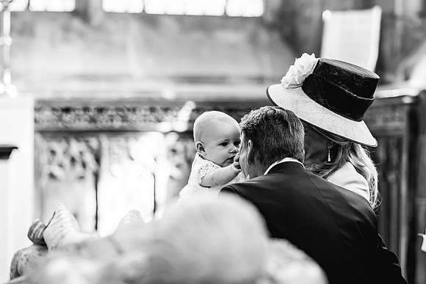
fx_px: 2068
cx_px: 271
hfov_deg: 11.8
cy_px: 103
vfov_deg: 7.9
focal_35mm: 175
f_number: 2.2
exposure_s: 1/250
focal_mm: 135
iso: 500
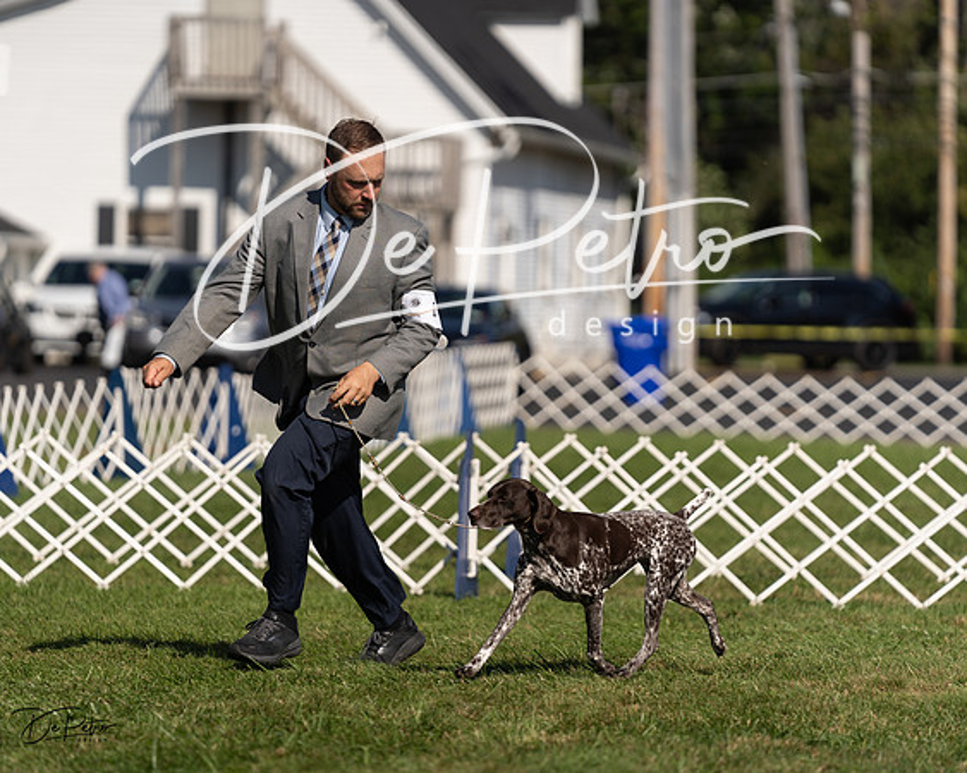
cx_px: 484
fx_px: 6444
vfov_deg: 6.9
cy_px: 386
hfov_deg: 8.6
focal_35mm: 225
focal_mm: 200
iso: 100
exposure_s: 1/2500
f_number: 3.2
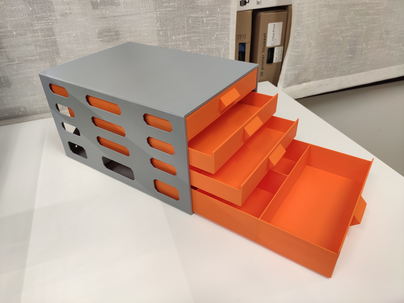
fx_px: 303
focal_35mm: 26
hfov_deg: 67.3
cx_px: 202
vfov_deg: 53.1
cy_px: 152
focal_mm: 4.77
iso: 202
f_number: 1.75
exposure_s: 1/50
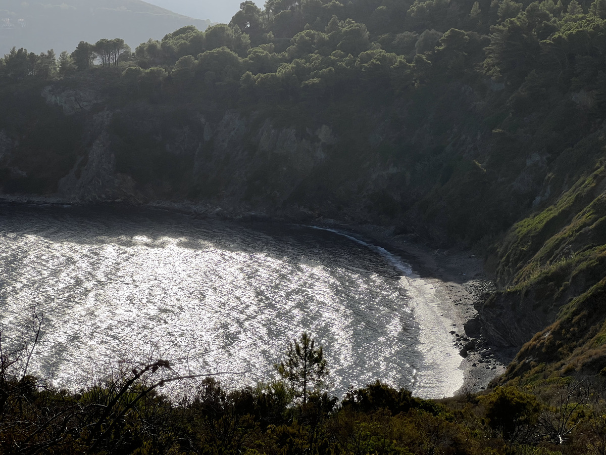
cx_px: 303
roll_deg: -0.1
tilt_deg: -7.6
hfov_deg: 25.3
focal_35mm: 77
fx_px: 1348
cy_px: 228
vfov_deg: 19.1
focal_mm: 9
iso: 25
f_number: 2.8
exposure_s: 1/2660
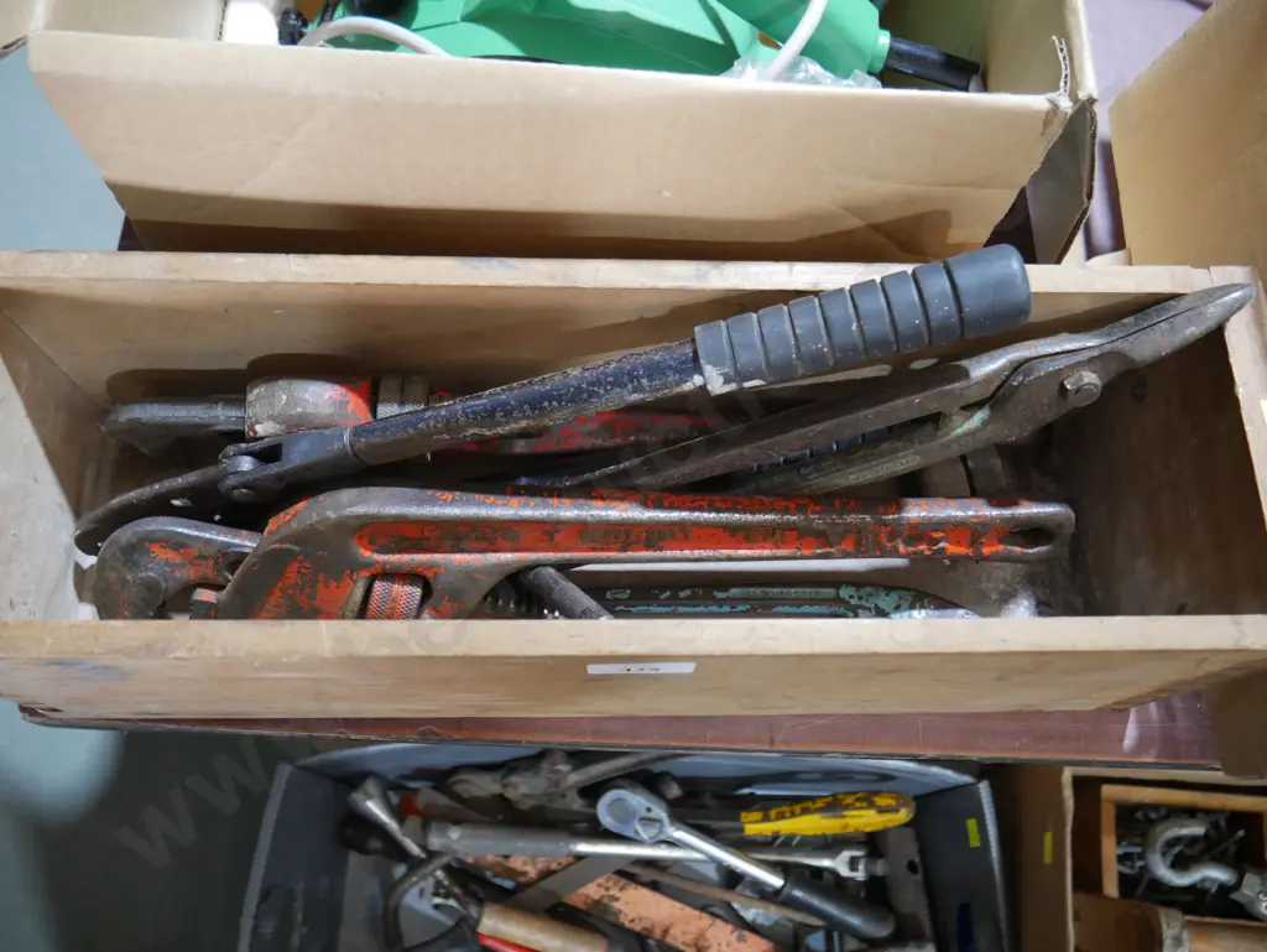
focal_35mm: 28
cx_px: 634
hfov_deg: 63.4
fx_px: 1025
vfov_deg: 49.8
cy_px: 476
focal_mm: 14
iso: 800
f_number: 3.5
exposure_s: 1/60
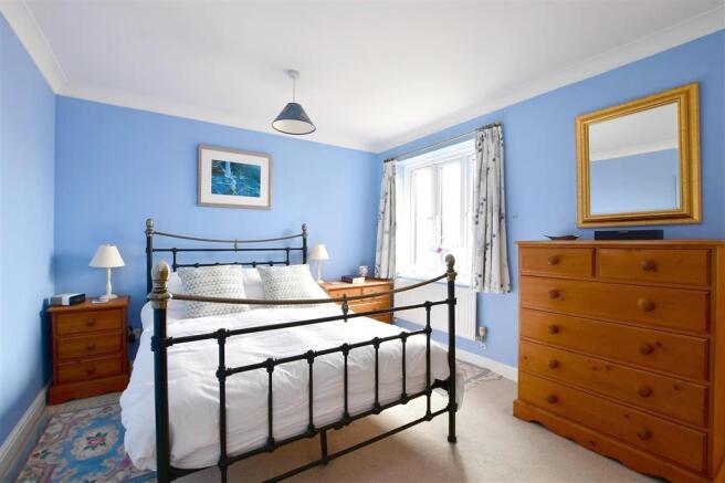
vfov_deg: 77.3
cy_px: 242
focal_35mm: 15
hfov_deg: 100.4
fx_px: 302
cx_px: 362
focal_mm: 10
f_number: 8
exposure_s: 1/5
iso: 160
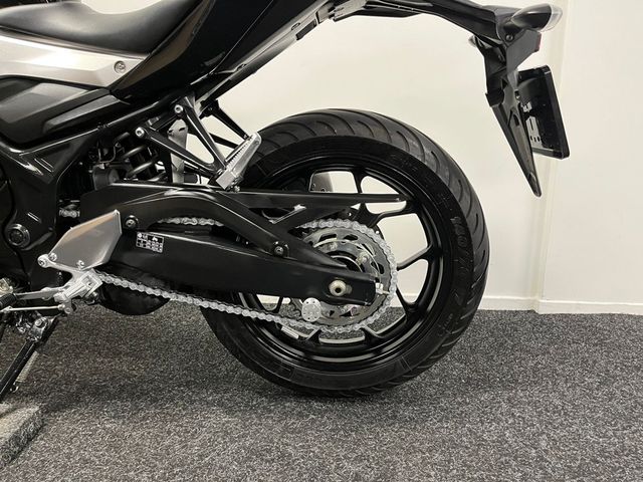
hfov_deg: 67.3
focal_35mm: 26
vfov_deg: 53.1
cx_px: 322
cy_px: 241
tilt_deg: -12.3
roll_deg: +0.2
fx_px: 483
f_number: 1.6
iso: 200
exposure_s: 1/50
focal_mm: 5.1
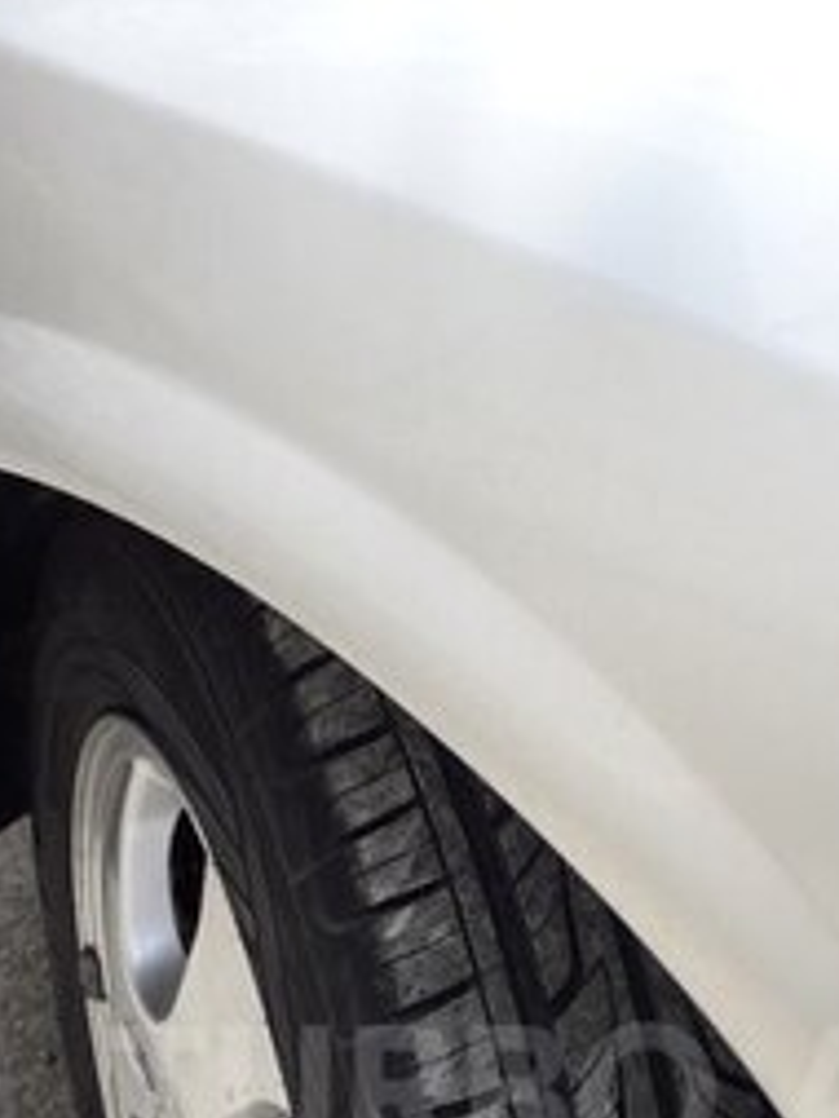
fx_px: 1711
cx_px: 561
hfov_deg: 27.4
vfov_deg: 33.4
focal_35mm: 53
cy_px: 1091
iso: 40
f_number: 1.9
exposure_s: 1/699
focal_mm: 3.6
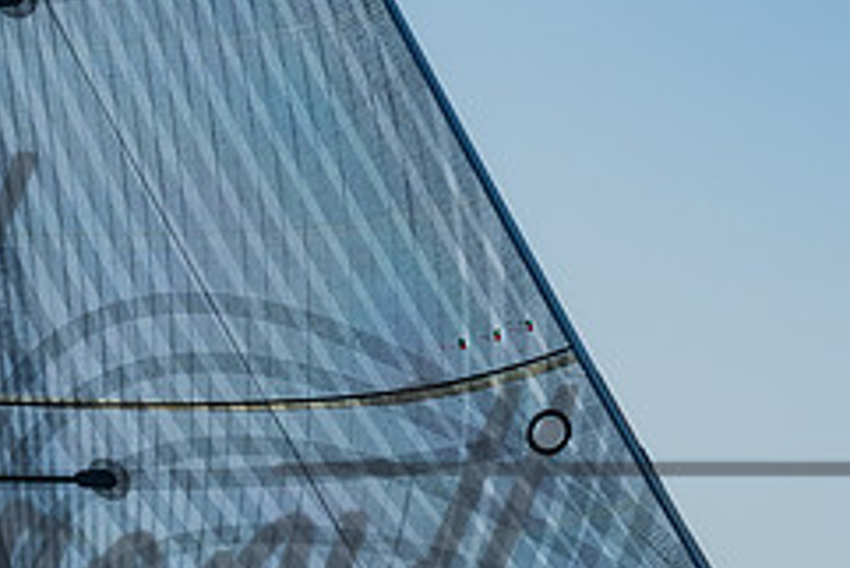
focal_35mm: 449
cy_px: 566
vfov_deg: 3.1
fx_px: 10607
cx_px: -145
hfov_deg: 4.6
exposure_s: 1/800
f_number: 6.3
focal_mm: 140
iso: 160
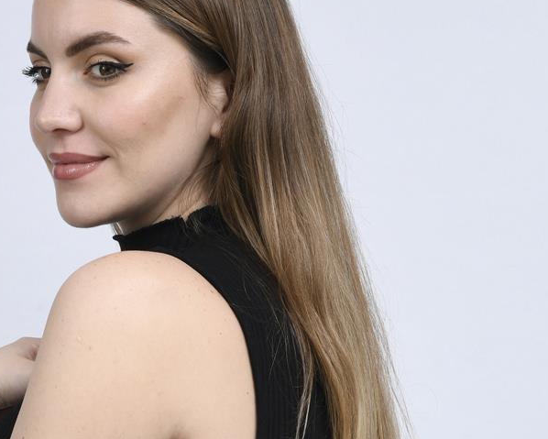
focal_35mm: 175
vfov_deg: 8.7
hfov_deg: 11.0
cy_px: 539
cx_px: 230
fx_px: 2840
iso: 125
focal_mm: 62
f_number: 13
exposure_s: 1/160
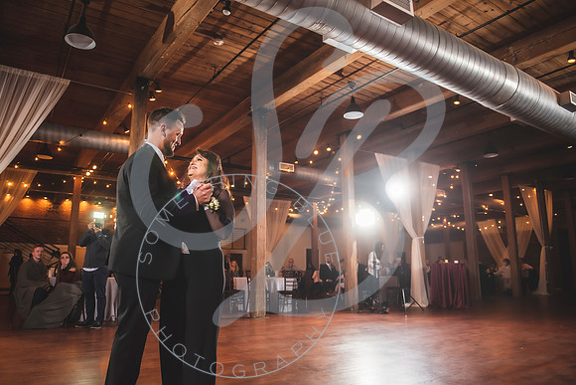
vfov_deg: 50.6
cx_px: 288
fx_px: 406
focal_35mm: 25
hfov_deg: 70.7
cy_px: 192
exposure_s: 1/125
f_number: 2.8
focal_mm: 24
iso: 500
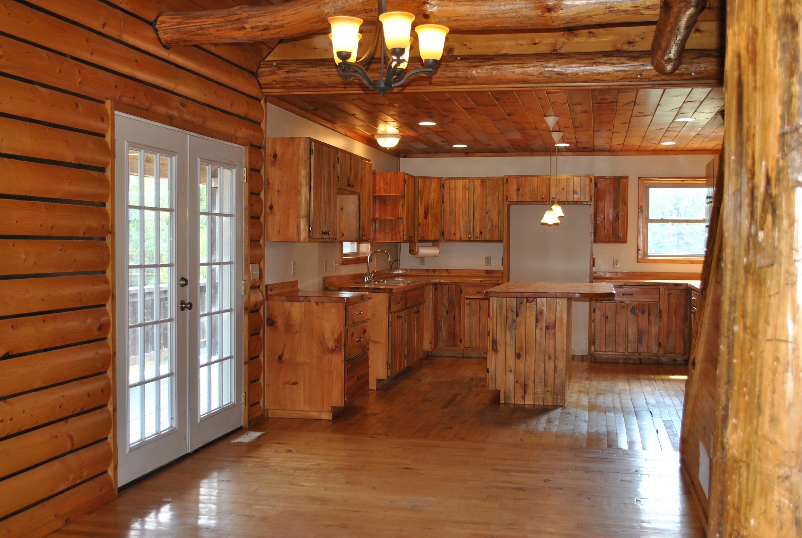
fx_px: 871
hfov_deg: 49.5
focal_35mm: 39
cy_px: 269
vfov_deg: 34.4
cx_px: 401
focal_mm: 26
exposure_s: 1/60
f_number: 4.2
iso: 200
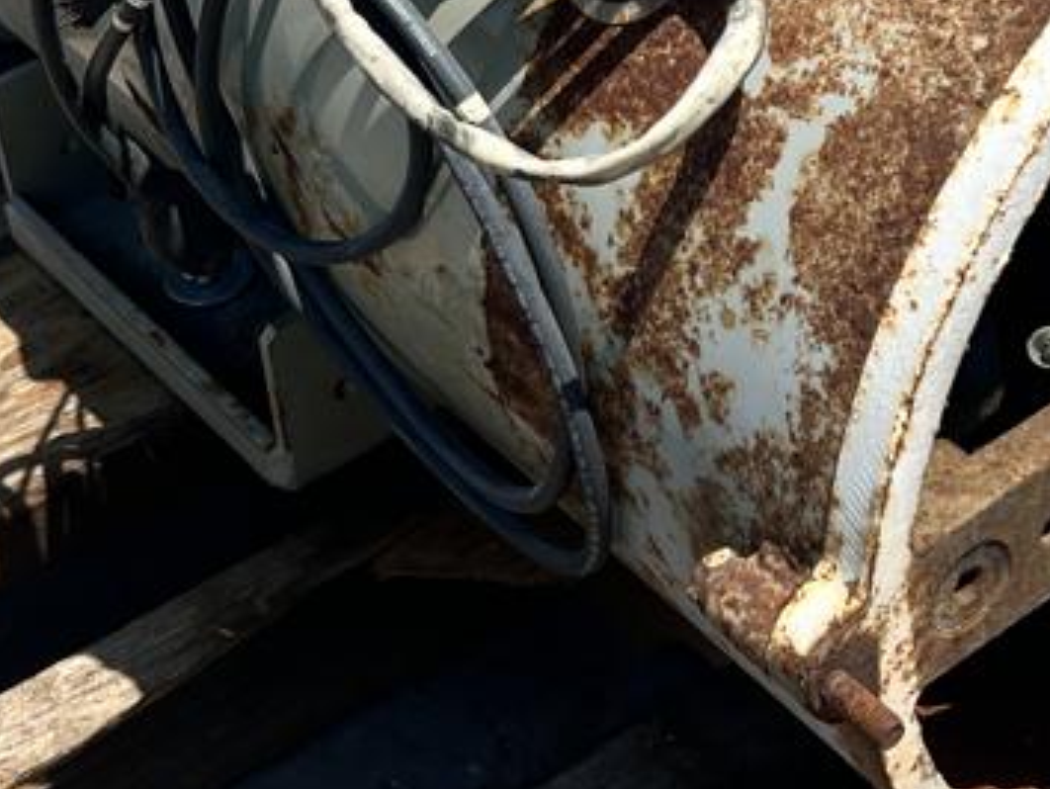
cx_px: 771
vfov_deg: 15.5
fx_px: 2853
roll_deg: +0.9
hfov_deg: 20.7
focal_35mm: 94
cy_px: 59
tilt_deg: -34.6
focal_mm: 5.7
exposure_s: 1/4831
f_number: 1.5
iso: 50
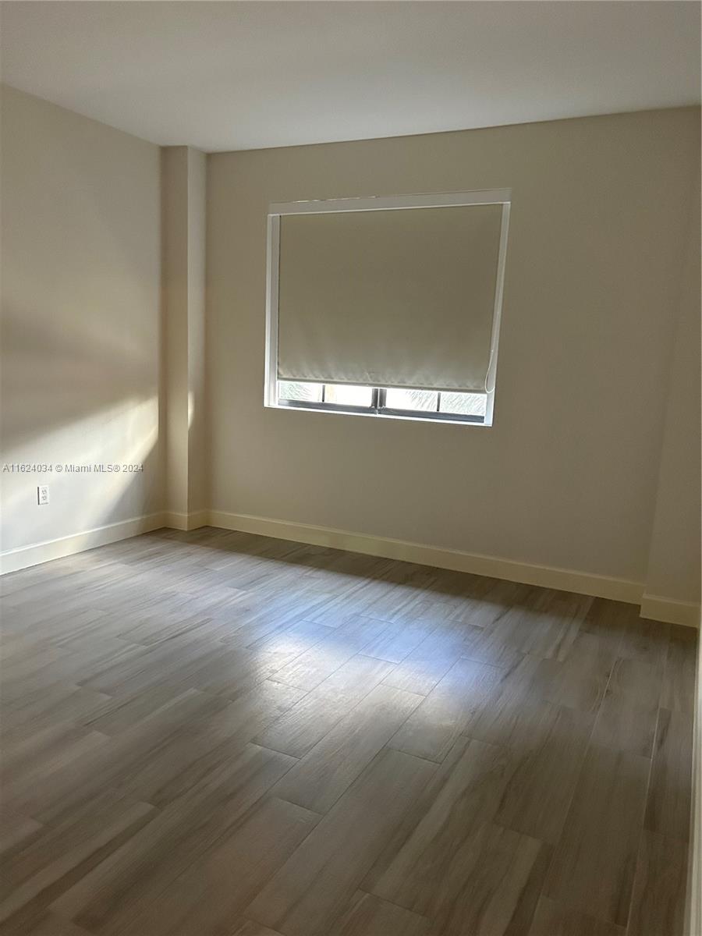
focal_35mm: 26
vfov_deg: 67.3
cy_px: 468
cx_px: 351
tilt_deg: -10.5
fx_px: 703
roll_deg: -3.9
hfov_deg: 53.1
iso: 500
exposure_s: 1/60
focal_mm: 5.7
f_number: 1.5
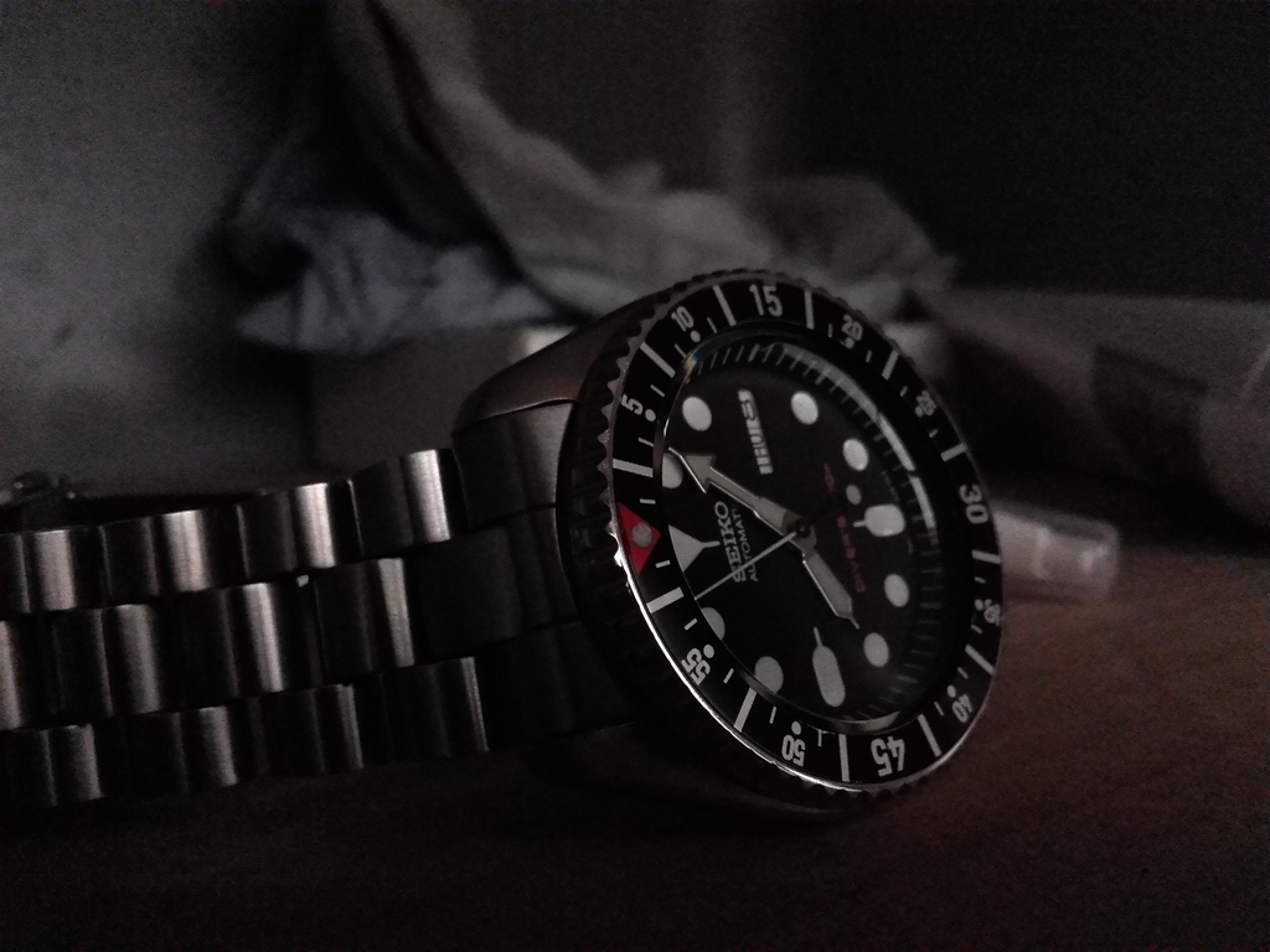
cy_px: 476
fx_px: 1137
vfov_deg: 45.4
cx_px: 635
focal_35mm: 31
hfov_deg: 58.4
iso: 800
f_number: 2.2
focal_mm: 3.3
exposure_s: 1/8
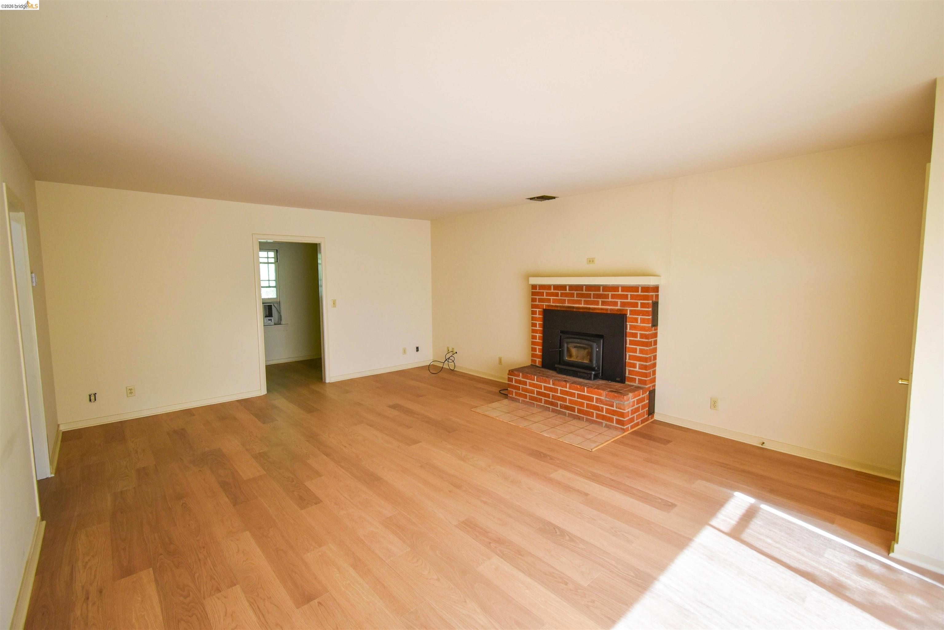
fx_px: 393
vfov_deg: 77.3
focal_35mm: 15
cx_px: 472
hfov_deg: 100.4
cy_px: 315
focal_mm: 10
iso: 360
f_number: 4.5
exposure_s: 1/60
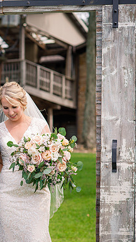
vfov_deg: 14.7
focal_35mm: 146
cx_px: -30
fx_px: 934
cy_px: 112
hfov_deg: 8.2
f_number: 3.2
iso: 500
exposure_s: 1/2500
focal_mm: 85
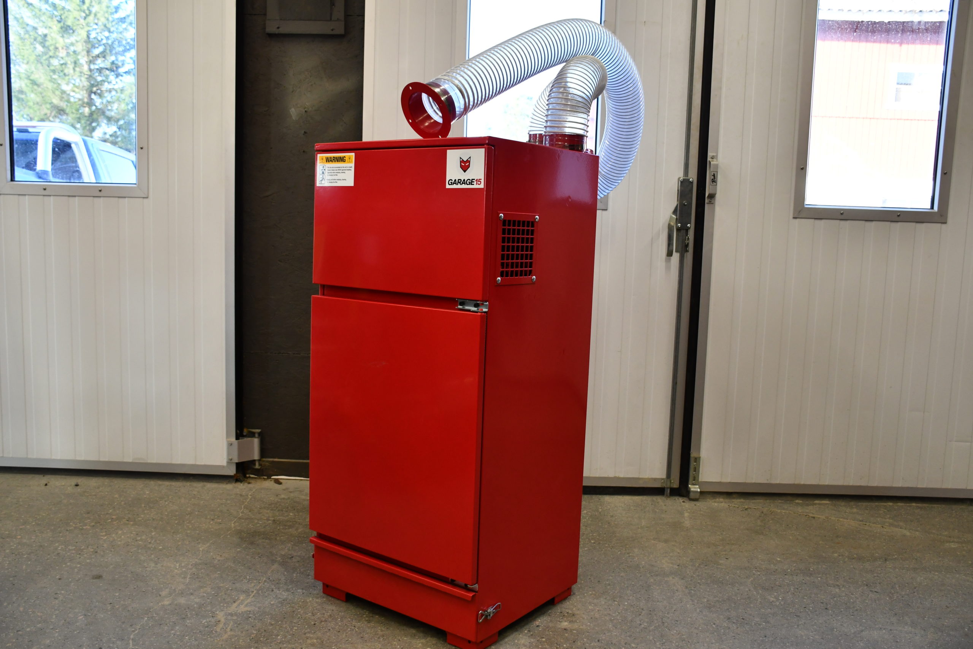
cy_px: 324
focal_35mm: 30
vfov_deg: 43.6
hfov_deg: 61.9
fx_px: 811
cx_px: 486
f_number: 3.5
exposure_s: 1/200
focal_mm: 20
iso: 800
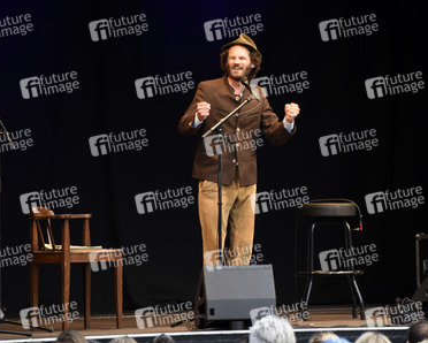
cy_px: 172
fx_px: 4322
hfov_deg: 5.7
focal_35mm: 341
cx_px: 249
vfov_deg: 4.5
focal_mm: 300
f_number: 6.3
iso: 800
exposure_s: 1/80
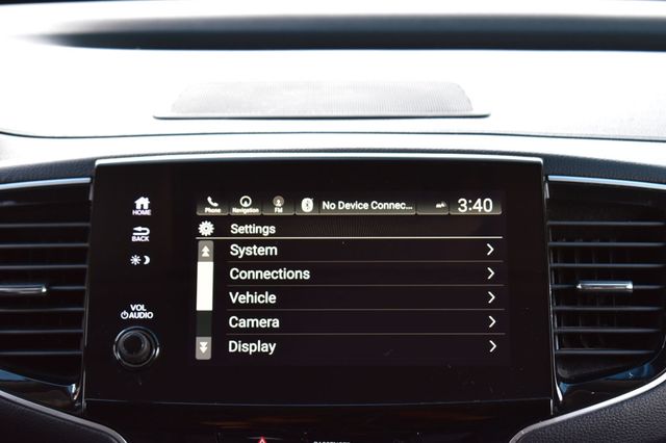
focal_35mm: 82
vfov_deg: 16.5
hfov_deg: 24.6
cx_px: 333
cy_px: 222
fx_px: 1525
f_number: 6.3
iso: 400
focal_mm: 55
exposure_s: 1/20
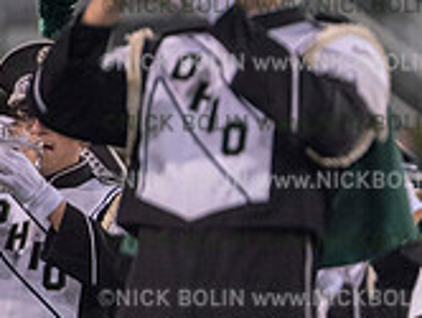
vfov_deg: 2.2
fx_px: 8192
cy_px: 182
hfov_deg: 2.9
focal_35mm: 671
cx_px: 694
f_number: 3.2
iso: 5000
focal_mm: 200
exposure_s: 1/1250
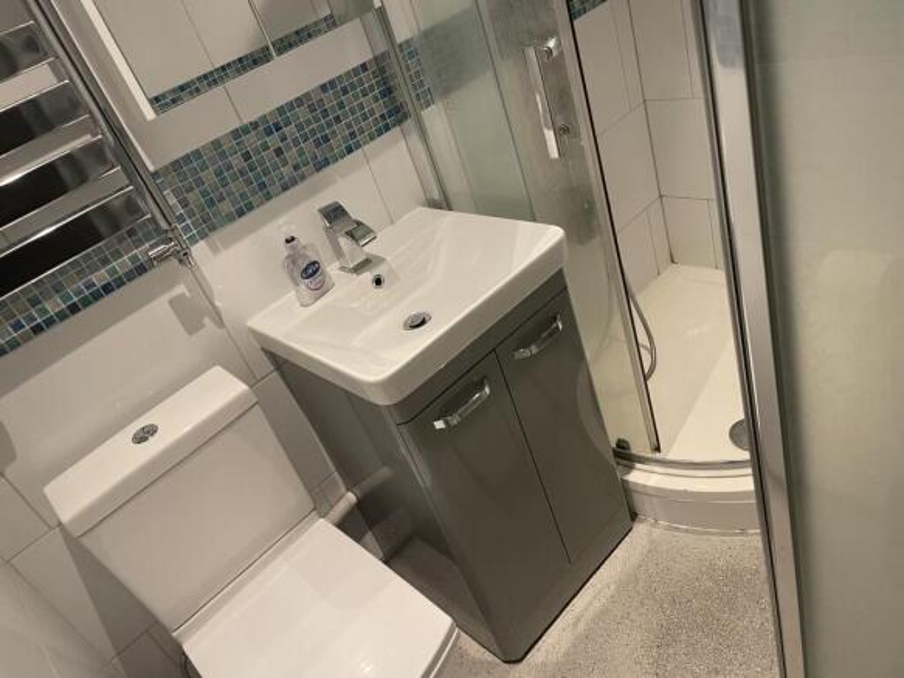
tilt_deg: -31.7
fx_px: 679
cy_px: 339
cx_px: 452
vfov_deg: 53.0
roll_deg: +21.8
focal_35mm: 26
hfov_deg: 67.3
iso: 125
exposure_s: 1/50
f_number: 1.6
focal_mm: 4.2
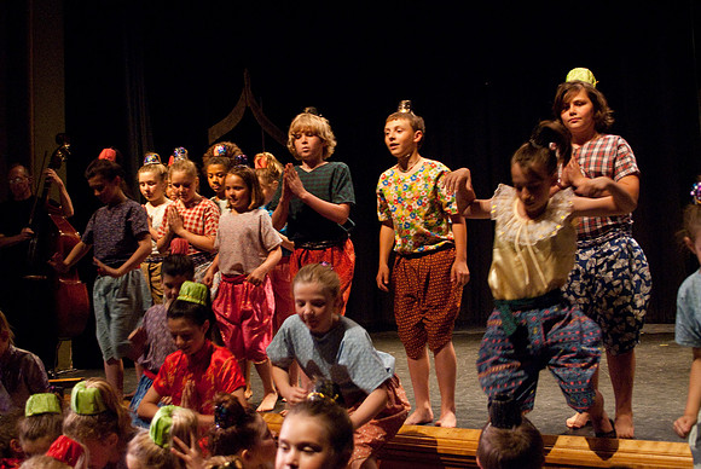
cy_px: 234
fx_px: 819
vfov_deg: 32.0
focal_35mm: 42
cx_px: 350
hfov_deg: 46.4
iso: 1000
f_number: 2.8
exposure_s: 1/125
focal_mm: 28
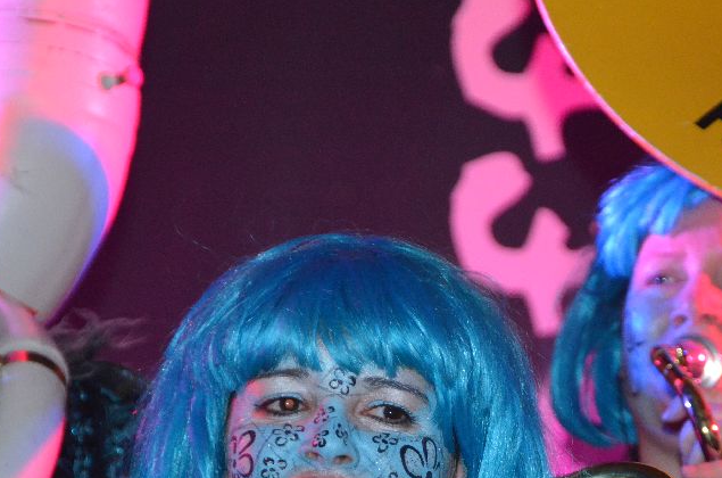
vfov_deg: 4.2
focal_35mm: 327
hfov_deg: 6.3
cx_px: 538
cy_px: 347
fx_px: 6538
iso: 3200
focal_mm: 135
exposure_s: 1/60
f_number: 6
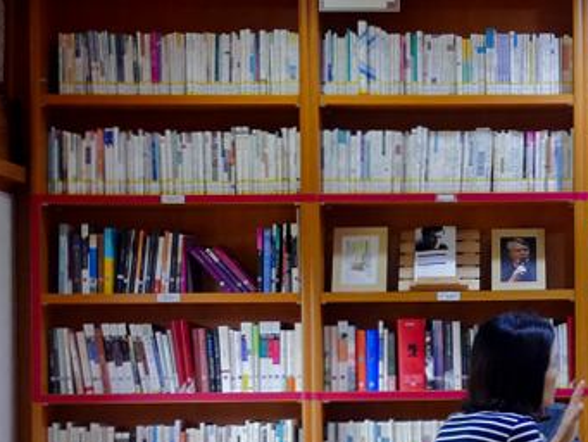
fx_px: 1716
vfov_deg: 14.5
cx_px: 710
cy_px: 422
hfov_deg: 18.4
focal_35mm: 101
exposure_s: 1/80
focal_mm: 12.6
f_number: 3.1
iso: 1000
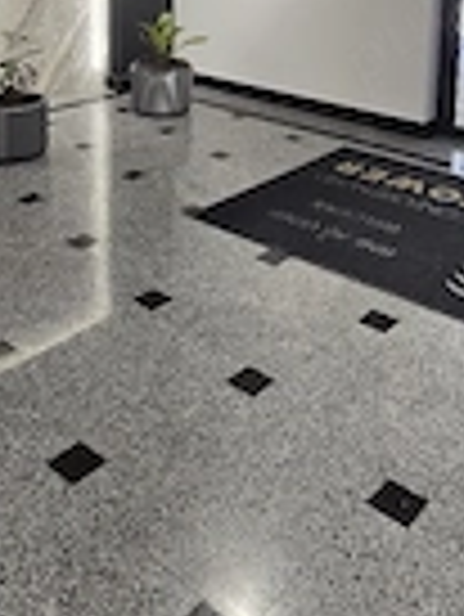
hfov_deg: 37.8
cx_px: 230
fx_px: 678
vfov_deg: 43.3
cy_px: 27
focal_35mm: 38
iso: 160
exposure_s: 1/50.3
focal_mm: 2.2
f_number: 2.2
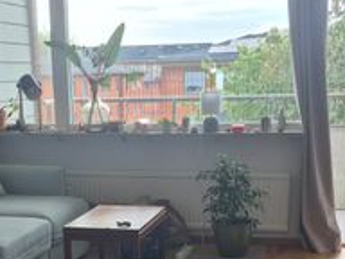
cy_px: 299
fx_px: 718
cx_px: 137
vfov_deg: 19.4
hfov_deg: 27.0
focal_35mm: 72
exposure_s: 1/128
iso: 25
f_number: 1.8
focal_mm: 5.4
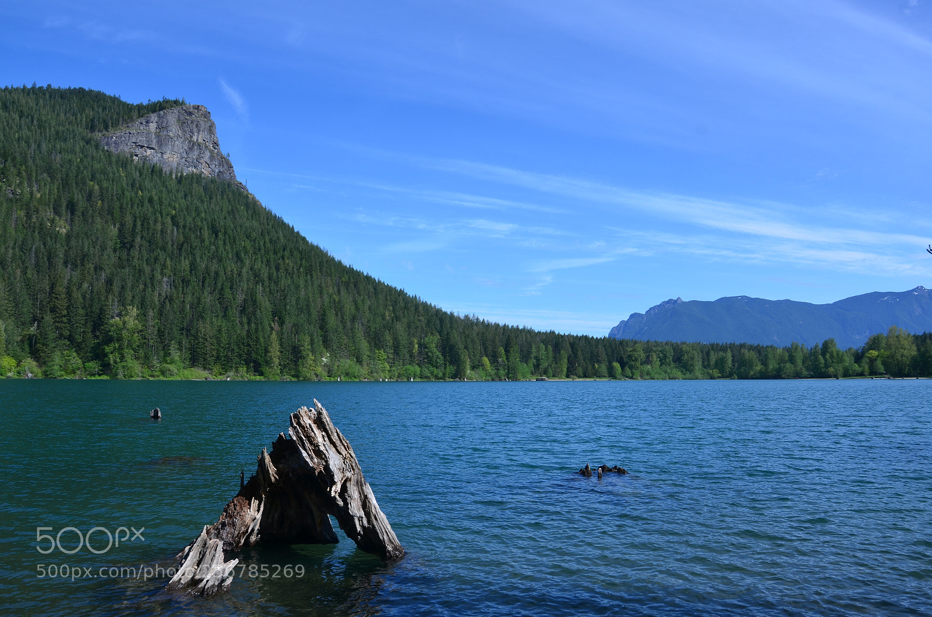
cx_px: 466
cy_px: 308
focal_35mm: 27
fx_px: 697
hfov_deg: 67.5
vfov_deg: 47.7
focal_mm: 18
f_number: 8
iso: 125
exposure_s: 1/250
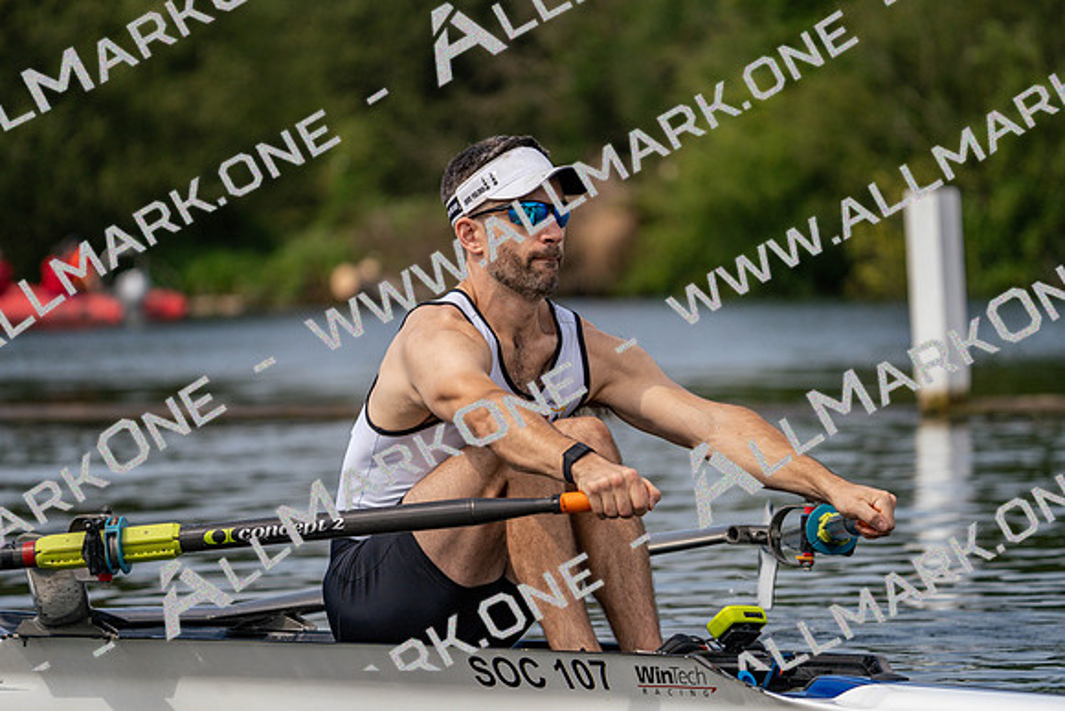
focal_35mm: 245
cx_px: 532
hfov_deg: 8.4
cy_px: 356
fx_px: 7249
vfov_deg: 5.6
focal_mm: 245
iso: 320
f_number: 5.6
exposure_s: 1/1600
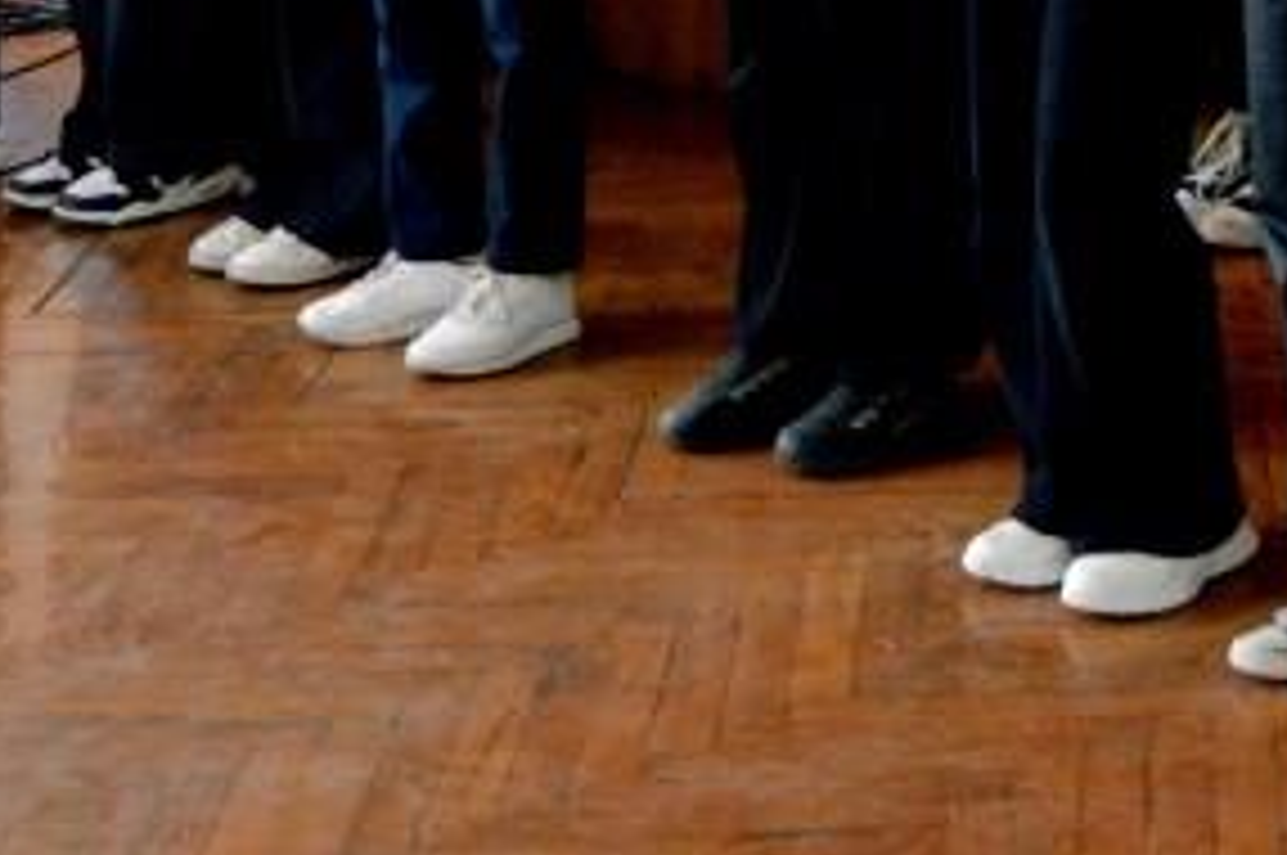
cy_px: -632
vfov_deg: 10.9
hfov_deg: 16.7
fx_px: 4214
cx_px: 1485
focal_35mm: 118
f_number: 3.8
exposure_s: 1/60
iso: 400
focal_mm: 22
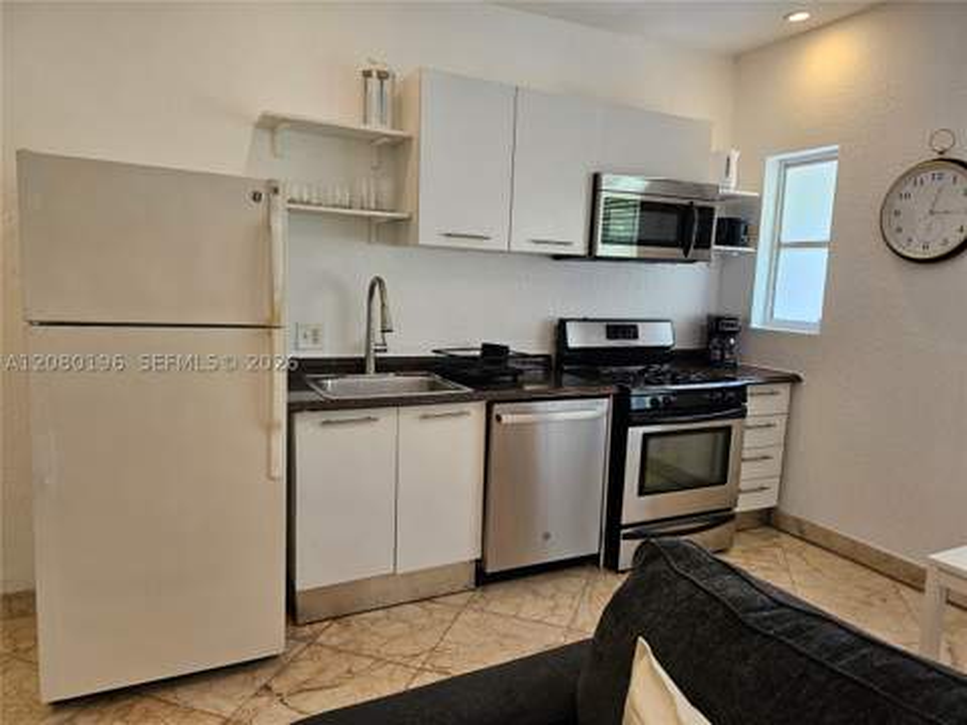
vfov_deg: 58.9
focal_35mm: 23
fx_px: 643
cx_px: 484
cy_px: 362
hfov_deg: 73.9
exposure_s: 1/120
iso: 125
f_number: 1.7
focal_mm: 6.3
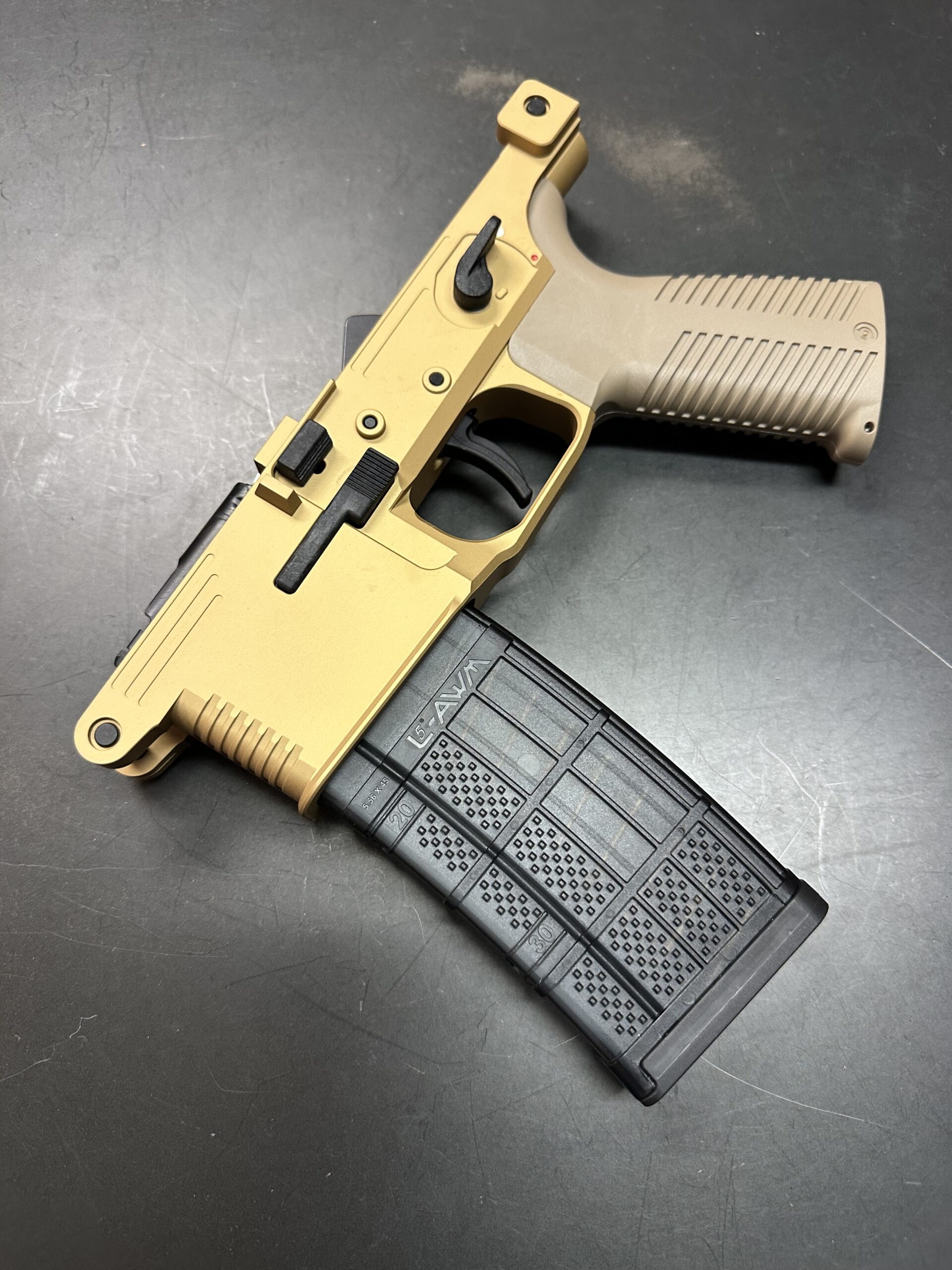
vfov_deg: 71.6
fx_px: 880
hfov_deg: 56.8
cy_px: 635
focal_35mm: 24
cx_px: 476
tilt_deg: -72.7
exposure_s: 1/60
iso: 250
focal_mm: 6.86
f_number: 1.78
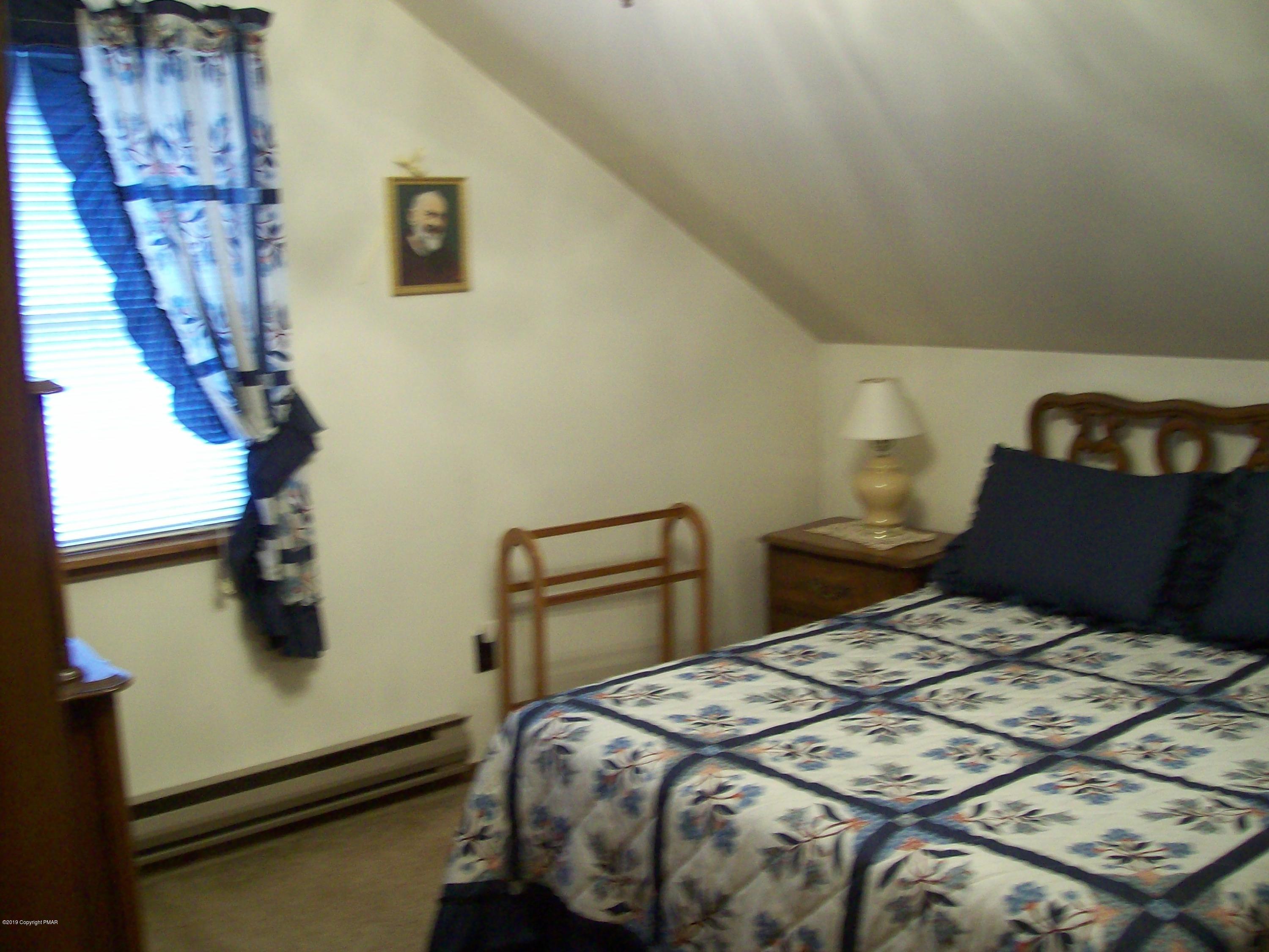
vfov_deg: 39.7
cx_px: 634
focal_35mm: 36
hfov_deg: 51.4
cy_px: 476
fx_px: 1320
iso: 160
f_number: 2.7
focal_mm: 6
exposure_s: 1/13.1
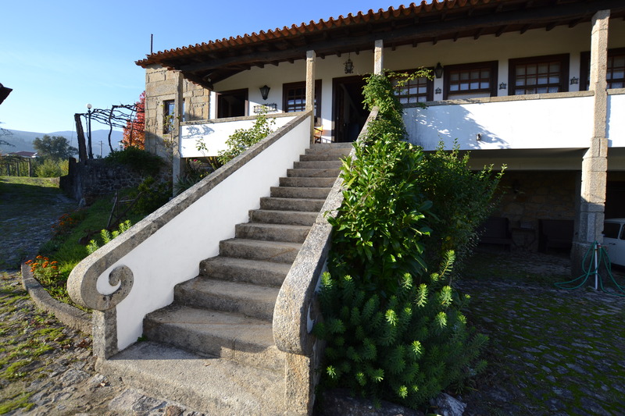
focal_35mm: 15
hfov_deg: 100.4
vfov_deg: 77.3
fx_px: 260
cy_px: 208
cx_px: 312
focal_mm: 10
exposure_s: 1/160
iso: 100
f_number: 6.3
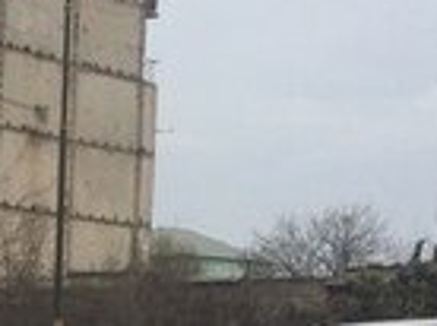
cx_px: -370
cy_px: 457
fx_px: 1752
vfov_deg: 10.3
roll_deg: -1.7
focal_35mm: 139
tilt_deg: -2.4
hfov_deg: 12.8
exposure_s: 1/2740
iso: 32
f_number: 2.2
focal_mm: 4.15
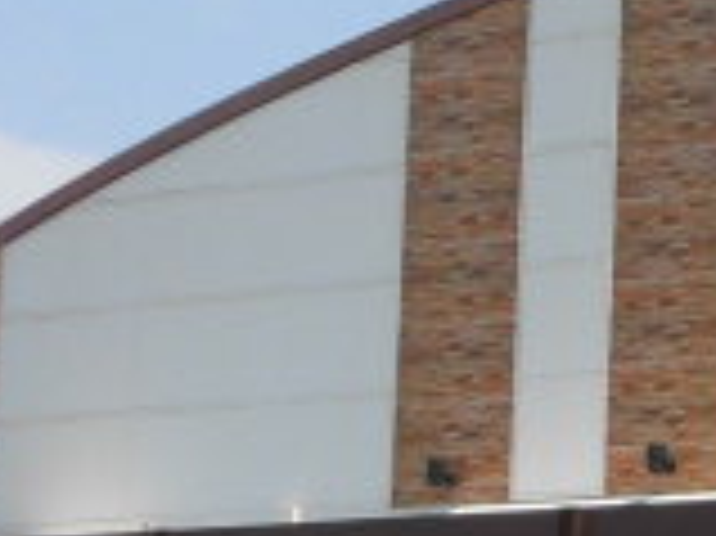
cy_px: 297
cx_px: 1265
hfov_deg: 12.0
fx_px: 3162
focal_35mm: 153
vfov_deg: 9.7
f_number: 9.3
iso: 100
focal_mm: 6.77
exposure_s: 1/200
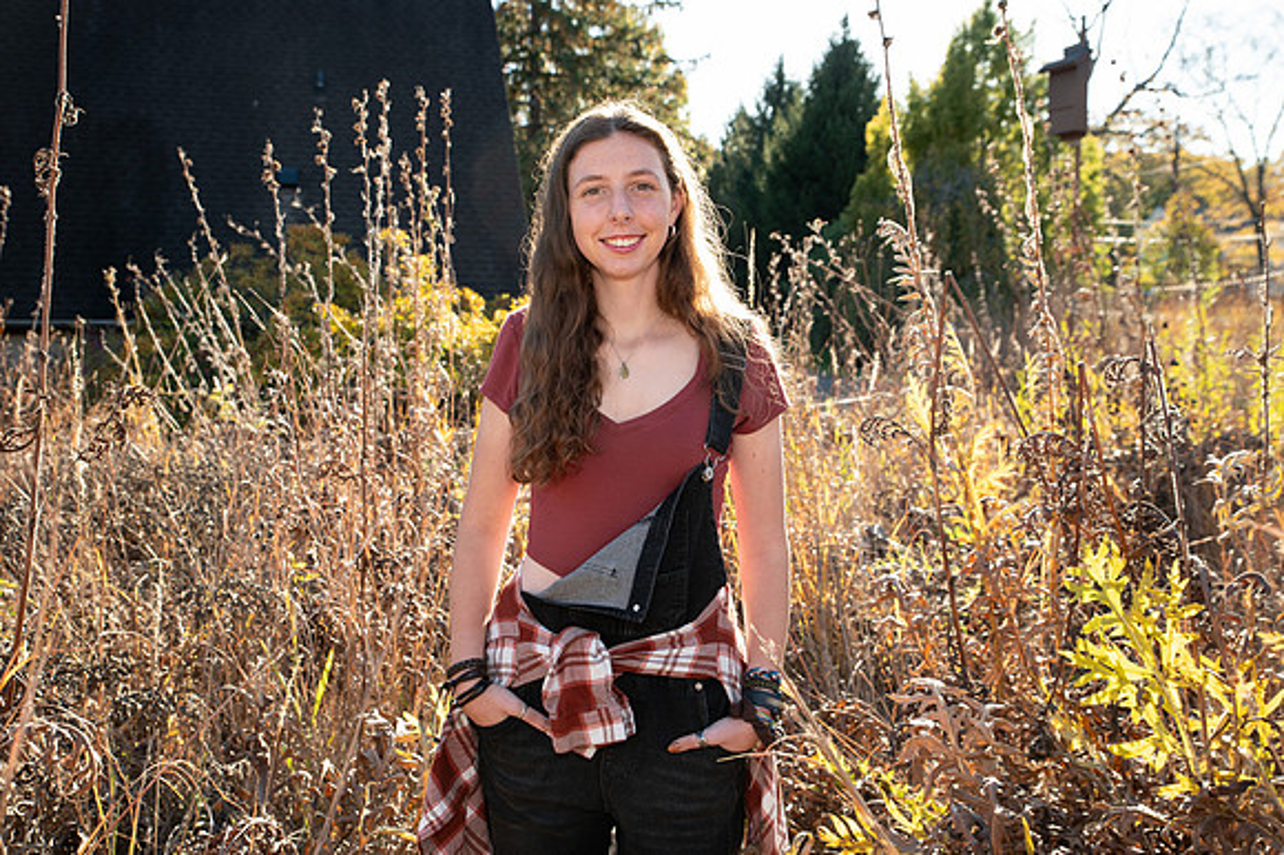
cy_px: 428
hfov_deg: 53.2
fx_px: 1283
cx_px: 642
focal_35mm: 36
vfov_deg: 36.8
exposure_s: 1/200
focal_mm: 36
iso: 200
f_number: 5
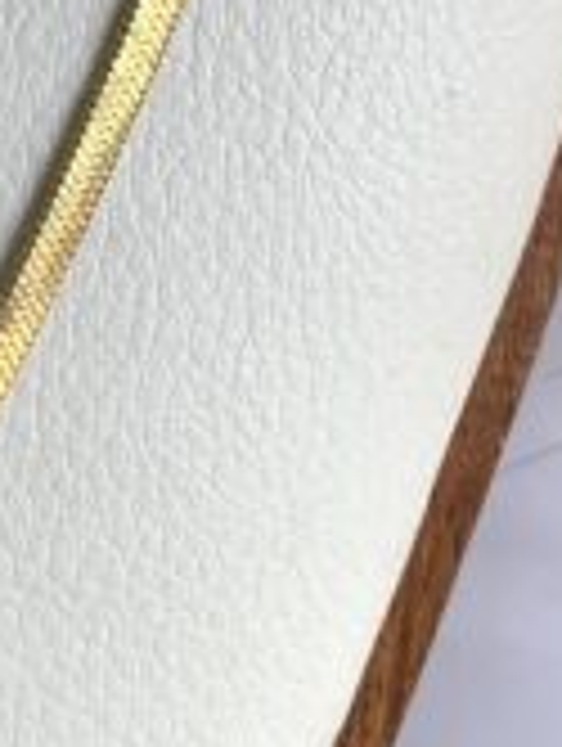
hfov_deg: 11.5
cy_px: 36
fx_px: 2699
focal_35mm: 125
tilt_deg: -12.6
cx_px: -189
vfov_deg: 15.5
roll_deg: -1.0
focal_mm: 4.25
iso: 25
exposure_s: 1/122
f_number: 1.8
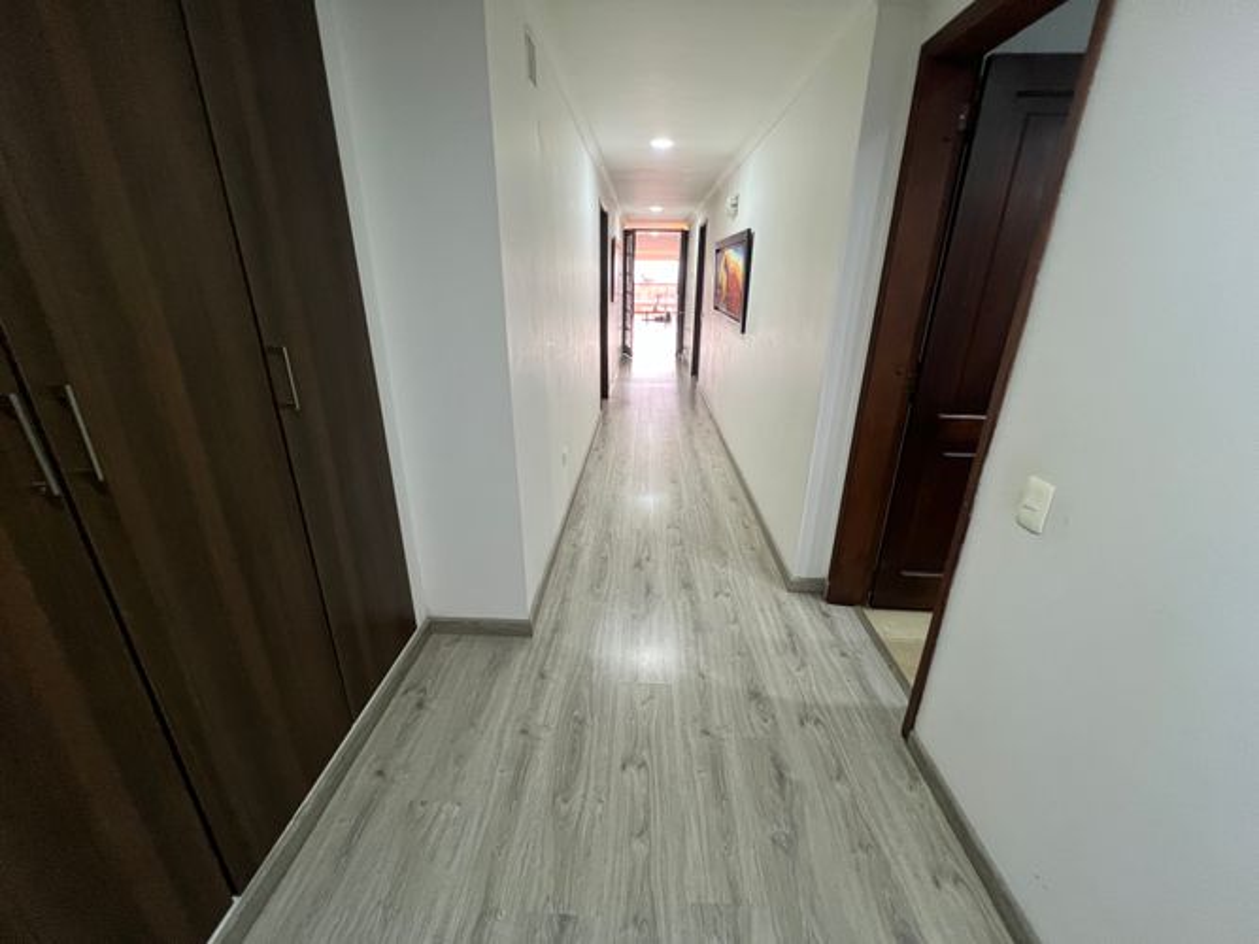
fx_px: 473
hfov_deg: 106.2
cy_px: 472
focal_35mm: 13
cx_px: 630
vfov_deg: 89.9
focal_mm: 1.57
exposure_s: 1/60
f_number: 1.8
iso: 250
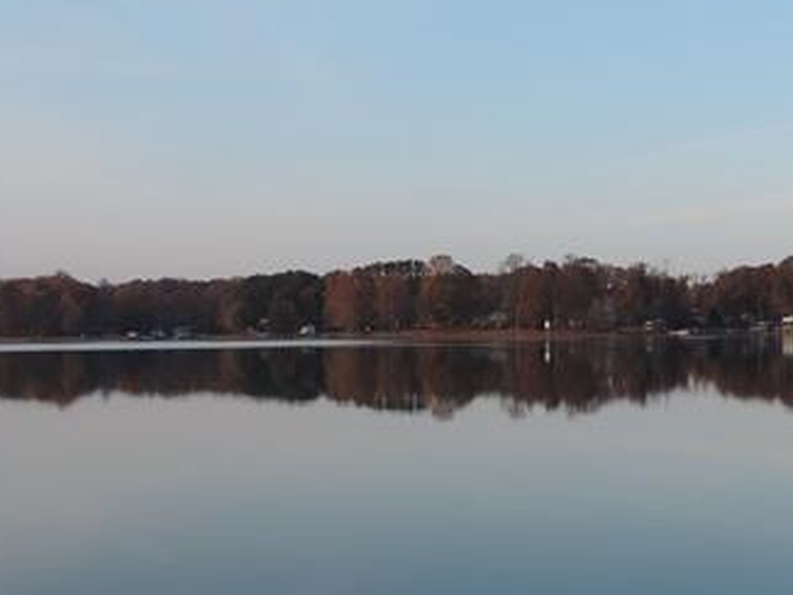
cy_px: 354
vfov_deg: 22.6
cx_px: 569
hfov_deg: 29.5
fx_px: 1490
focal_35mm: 65
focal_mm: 5.8
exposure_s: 1/400
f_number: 3.2
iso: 80
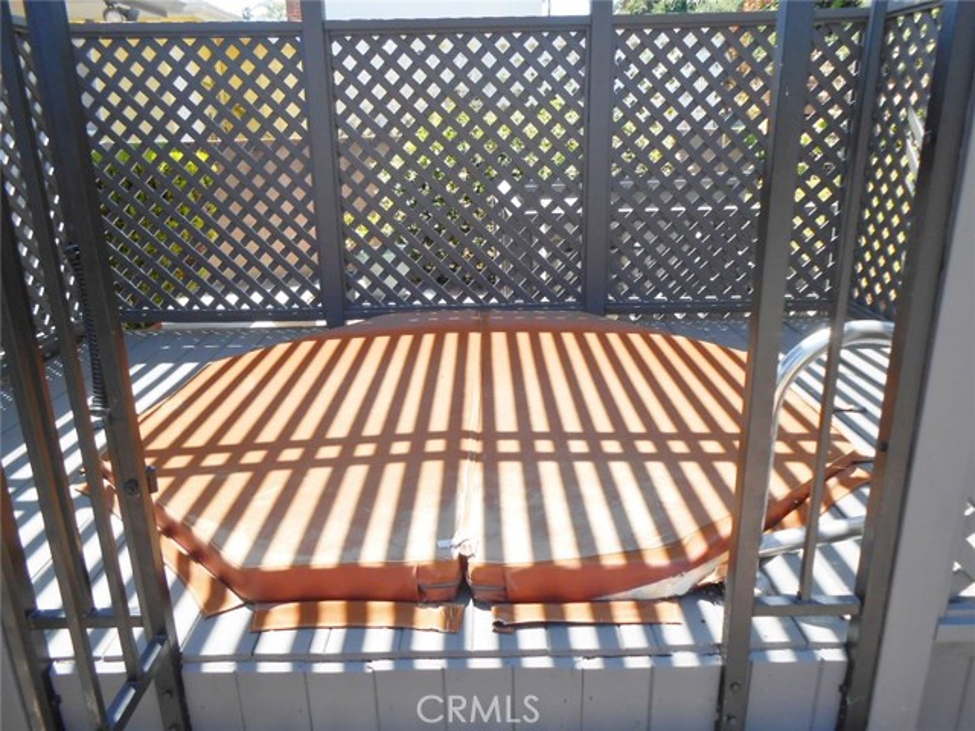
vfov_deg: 53.1
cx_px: 488
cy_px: 366
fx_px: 732
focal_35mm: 26
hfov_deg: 67.3
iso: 80
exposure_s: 1/320
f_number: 3.5
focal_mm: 4.6
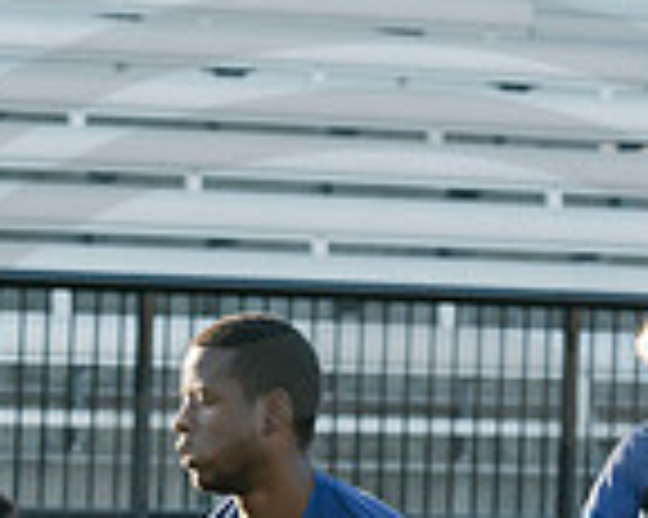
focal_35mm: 462
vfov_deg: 3.3
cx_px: 378
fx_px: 8854
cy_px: 782
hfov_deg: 4.2
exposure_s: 1/1000
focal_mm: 122
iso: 1250
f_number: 6.3
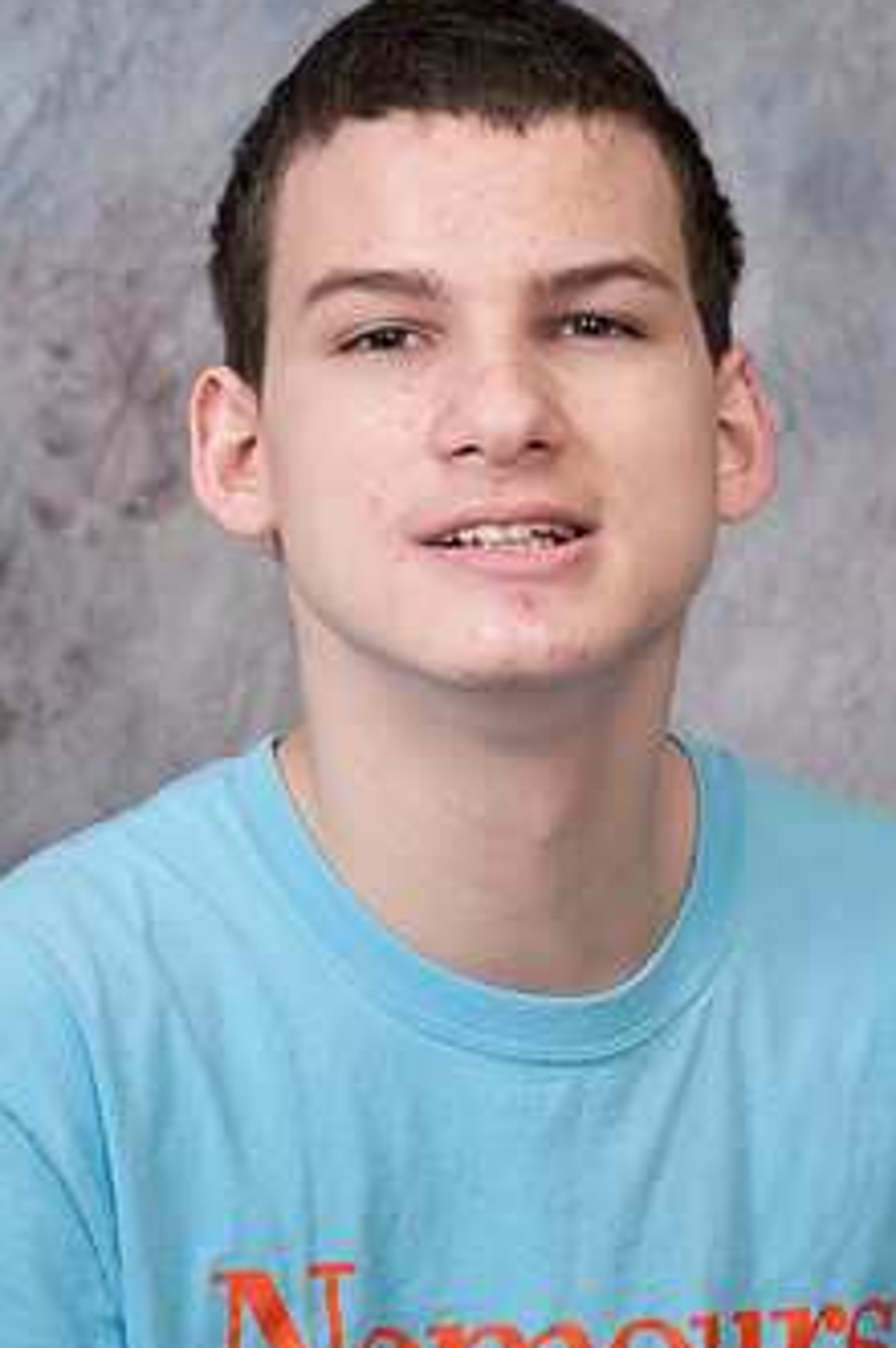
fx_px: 6098
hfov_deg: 8.4
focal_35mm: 163
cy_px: 566
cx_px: 442
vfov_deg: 12.6
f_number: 5.6
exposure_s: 1/125
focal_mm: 80
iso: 200
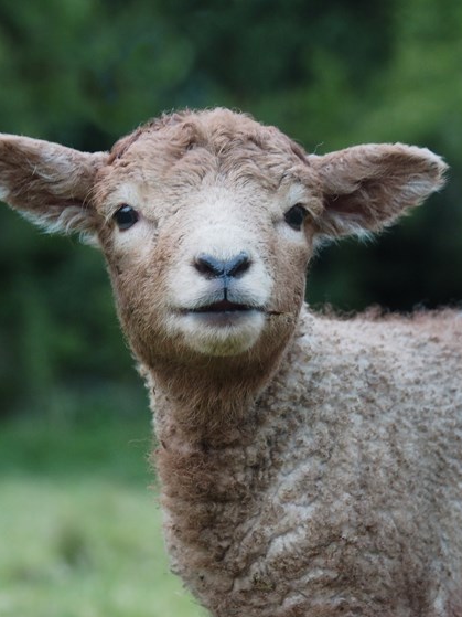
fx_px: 3347
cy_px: 310
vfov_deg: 10.5
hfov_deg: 7.9
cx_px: 215
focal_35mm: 188
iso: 1600
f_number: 5.5
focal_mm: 70
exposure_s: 1/60
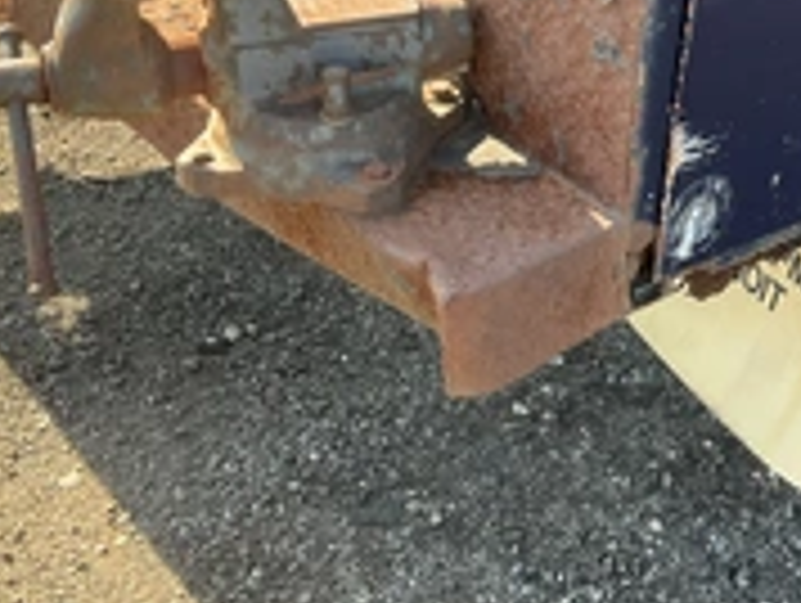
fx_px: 1506
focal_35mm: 65
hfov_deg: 28.6
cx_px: 729
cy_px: 122
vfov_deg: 22.3
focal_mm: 3
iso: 25
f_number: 1.8
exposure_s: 1/172
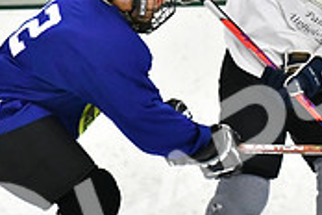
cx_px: 322
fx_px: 8479
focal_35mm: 948
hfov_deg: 2.2
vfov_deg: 1.5
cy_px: 75
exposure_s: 1/1600
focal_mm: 190
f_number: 2.8
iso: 6400
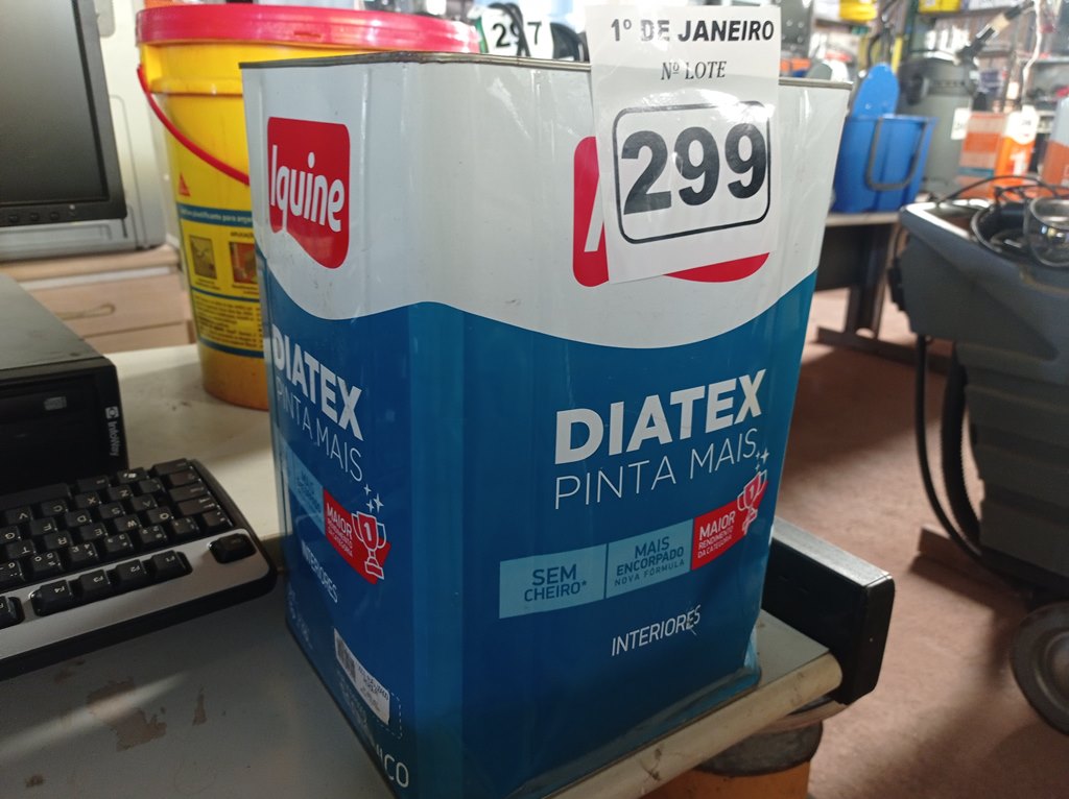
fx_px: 864
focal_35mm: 28
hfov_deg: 63.5
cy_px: 400
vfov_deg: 49.7
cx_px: 534
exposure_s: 1/24
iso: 381
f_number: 1.79
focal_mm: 4.7
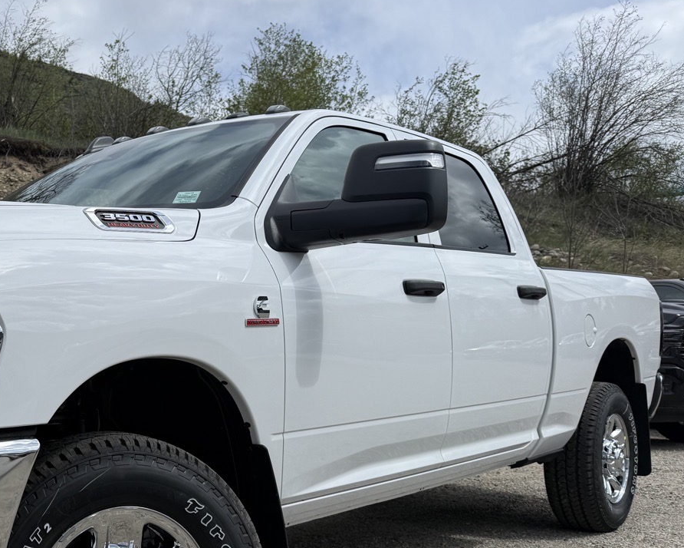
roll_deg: +0.4
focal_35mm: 42
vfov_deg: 35.5
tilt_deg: +0.9
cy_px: 345
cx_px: 87
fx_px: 850
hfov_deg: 40.9
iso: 80
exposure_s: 1/6711
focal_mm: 6.76
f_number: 1.78
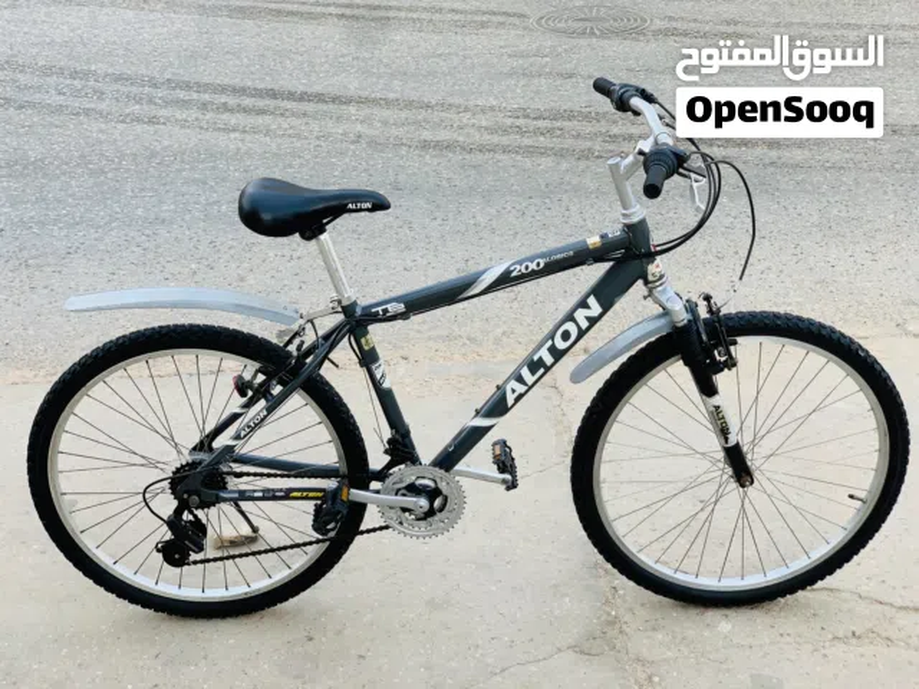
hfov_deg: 36.8
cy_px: 344
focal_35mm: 52
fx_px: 1381
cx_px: 460
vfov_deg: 28.0
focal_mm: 6
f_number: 2.4
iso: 25
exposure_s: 1/122
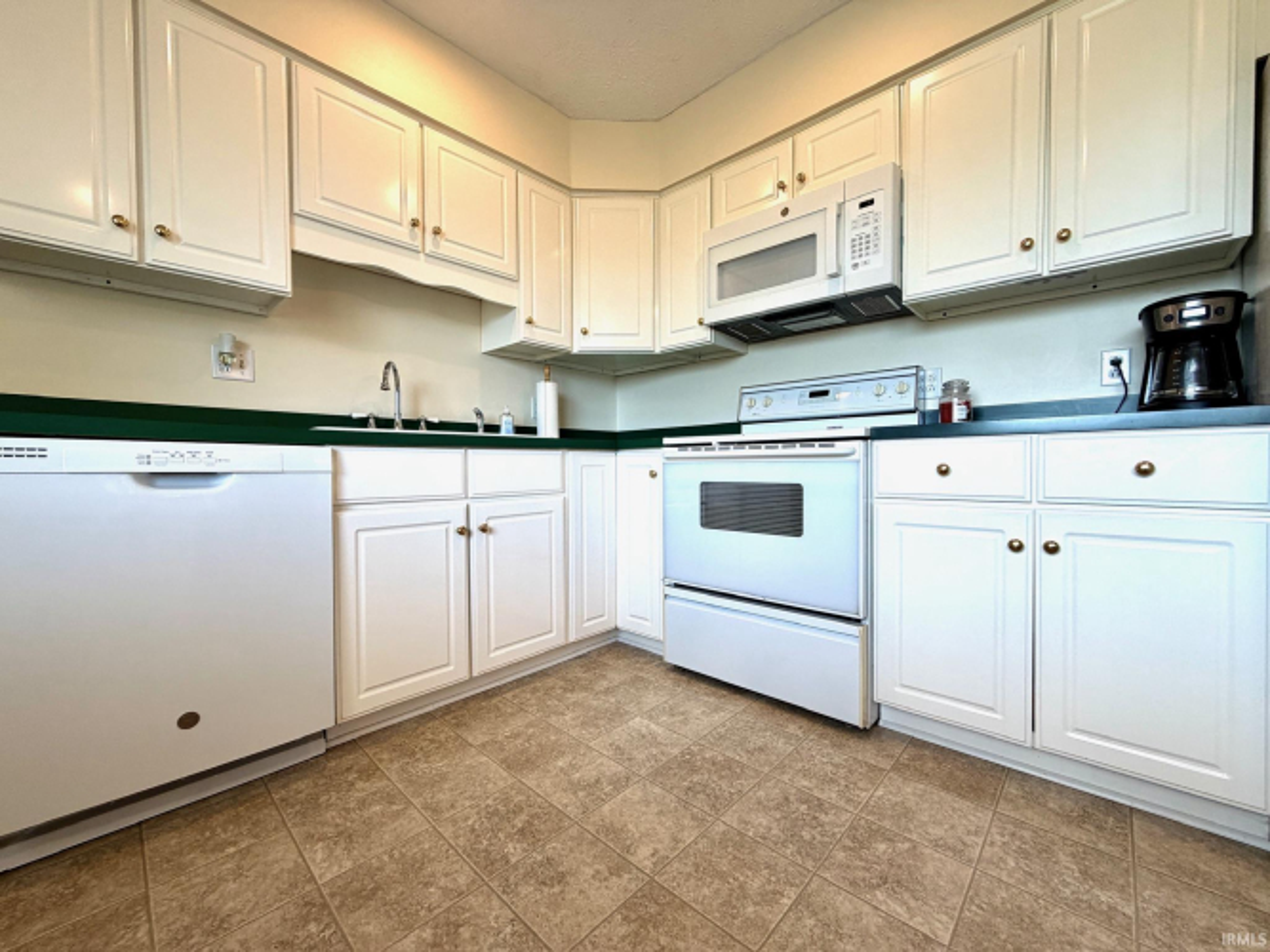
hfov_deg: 102.1
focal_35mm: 14
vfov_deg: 85.7
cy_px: 476
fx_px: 514
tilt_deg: -0.4
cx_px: 635
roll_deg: +0.8
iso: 100
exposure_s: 1/120
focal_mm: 2.22
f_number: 2.2
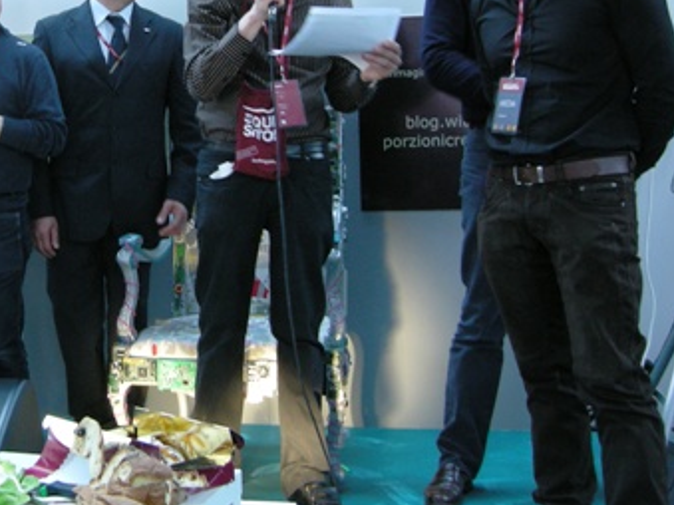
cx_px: 137
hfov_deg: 28.0
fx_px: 1324
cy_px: 111
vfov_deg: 21.4
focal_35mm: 68
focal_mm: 7.5
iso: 179
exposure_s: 1/64.6
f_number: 2.7
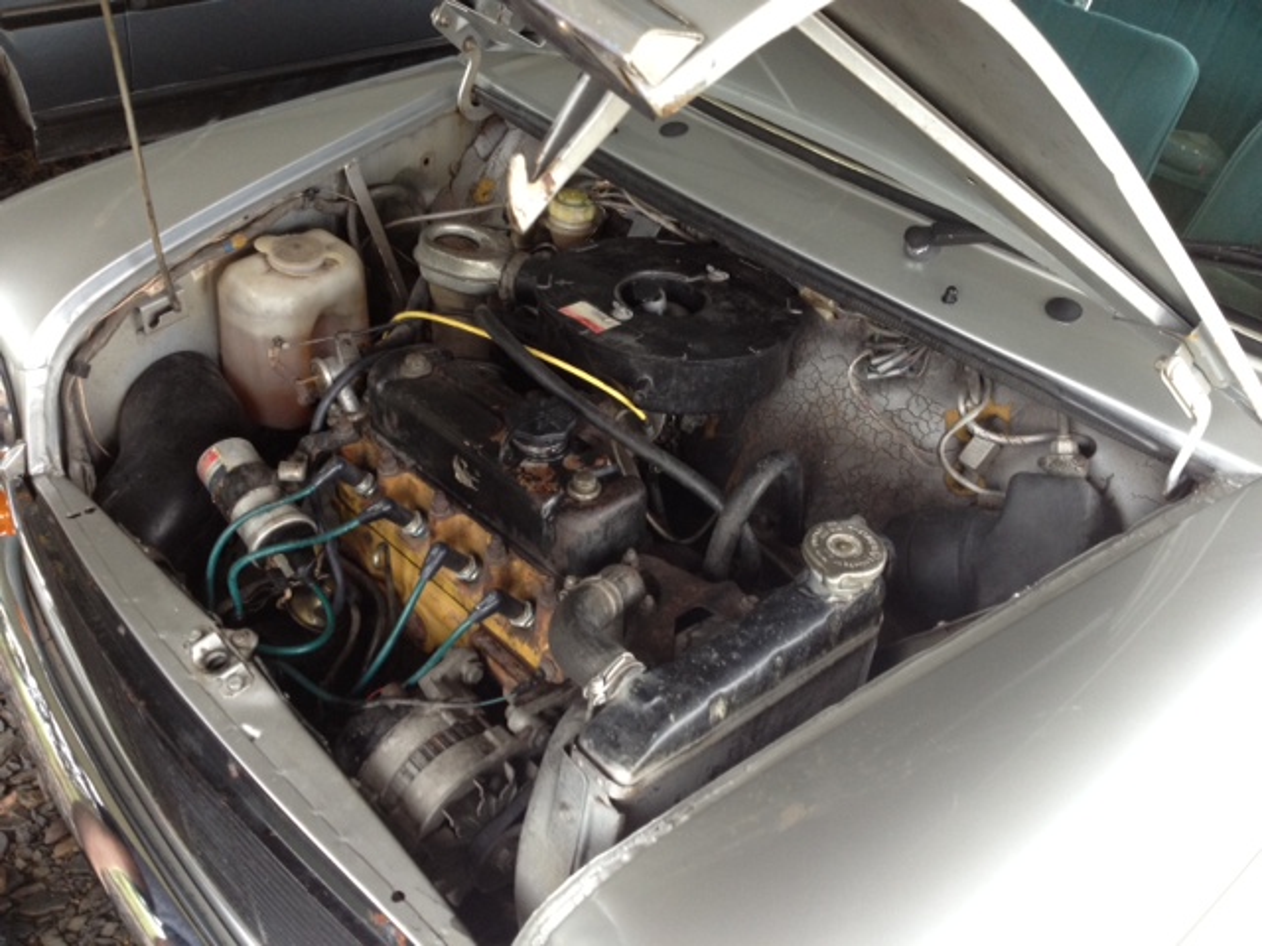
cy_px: 473
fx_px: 1276
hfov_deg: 52.6
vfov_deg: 40.7
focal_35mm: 35
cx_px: 631
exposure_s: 1/20
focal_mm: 4.28
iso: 125
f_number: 2.4
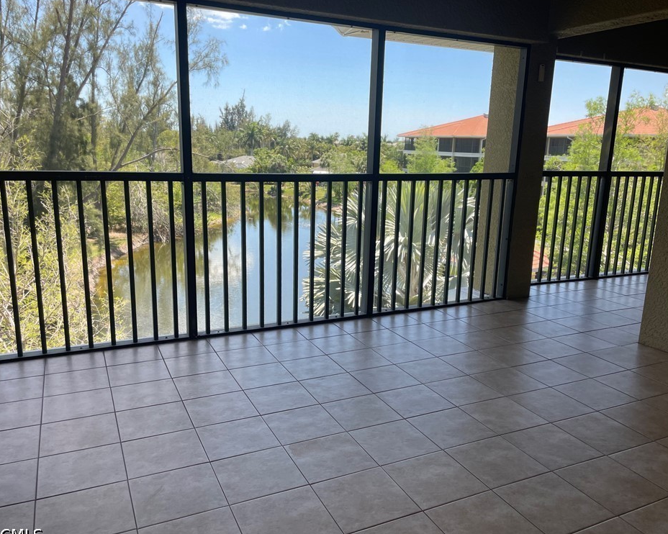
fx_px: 553
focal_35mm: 28
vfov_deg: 51.5
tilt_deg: -12.9
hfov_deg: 62.2
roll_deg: -2.6
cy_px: 271
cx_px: 343
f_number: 1.6
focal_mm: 4.2
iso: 32
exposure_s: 1/413
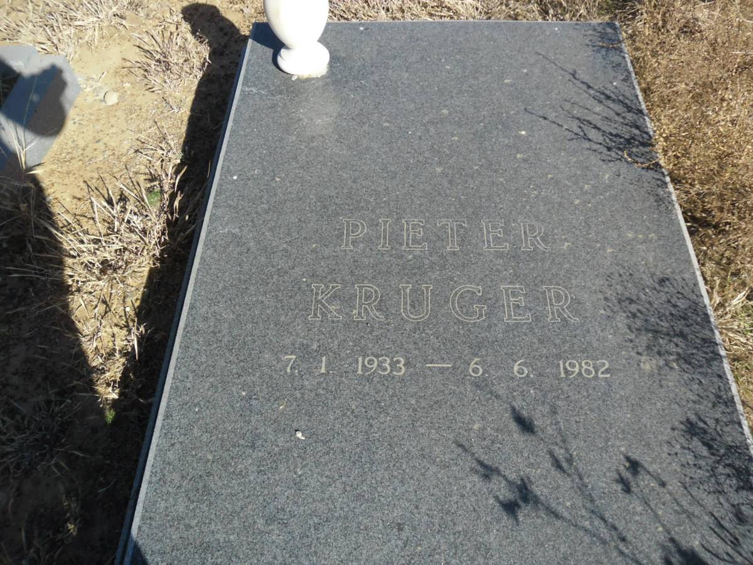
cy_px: 282
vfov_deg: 51.4
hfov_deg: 65.3
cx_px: 376
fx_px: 587
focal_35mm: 27
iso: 80
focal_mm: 4.9
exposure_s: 1/663
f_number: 3.5
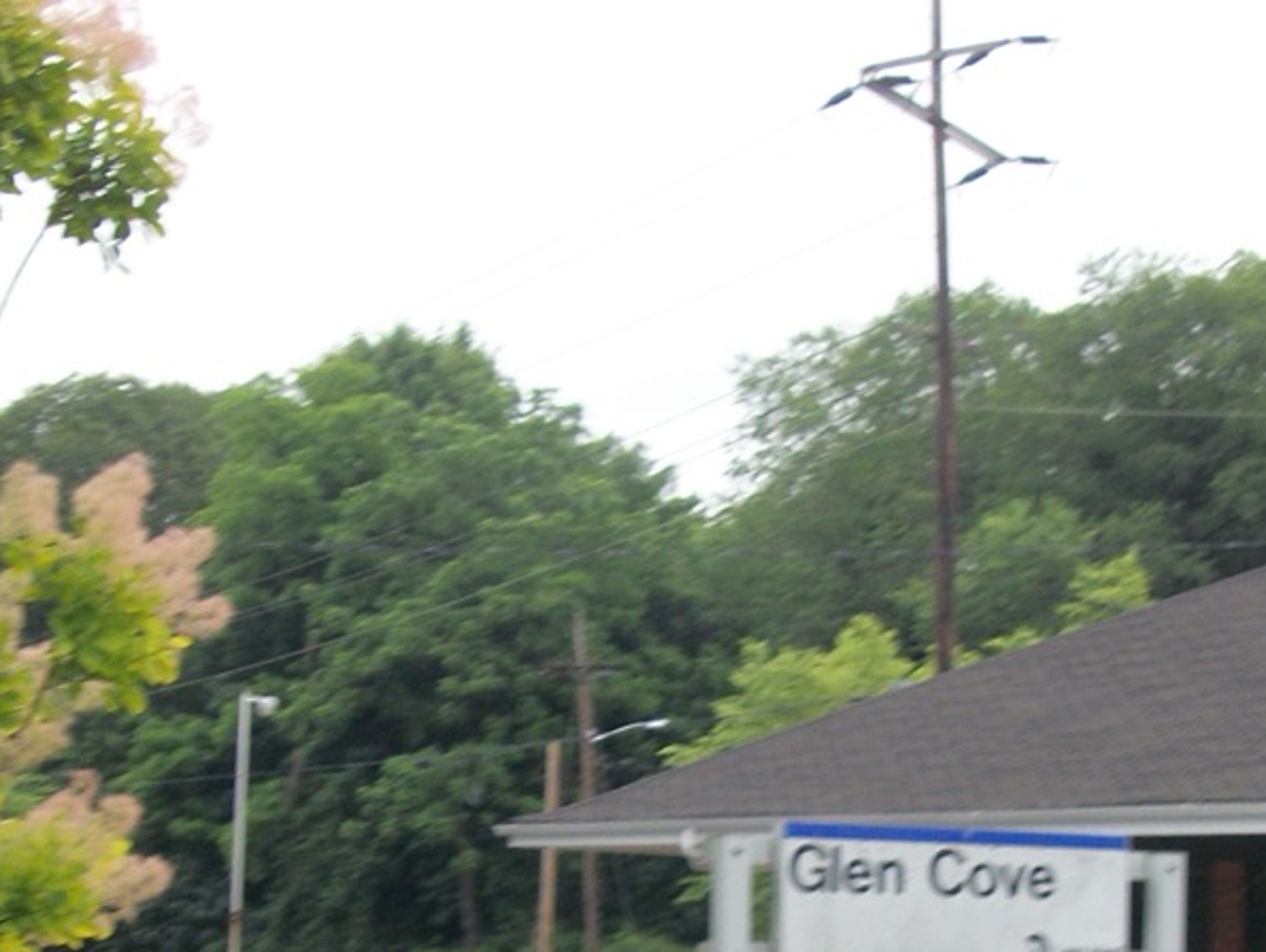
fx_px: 3147
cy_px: 990
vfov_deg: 16.8
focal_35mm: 86
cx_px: 677
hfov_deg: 22.7
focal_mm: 5.7
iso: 80
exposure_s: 1/50
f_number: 8.8
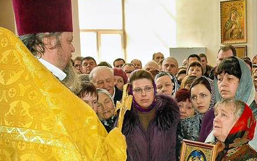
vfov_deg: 17.6
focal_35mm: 73
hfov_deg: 27.8
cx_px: 194
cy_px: 135
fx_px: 511
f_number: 6.3
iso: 800
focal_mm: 27
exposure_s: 1/125
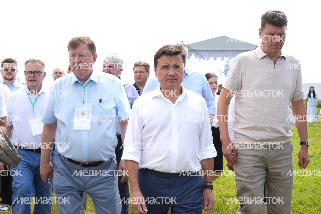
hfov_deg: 43.6
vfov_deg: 29.9
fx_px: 401
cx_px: 160
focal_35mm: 45
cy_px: 107
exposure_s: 1/200
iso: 250
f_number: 10
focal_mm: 45
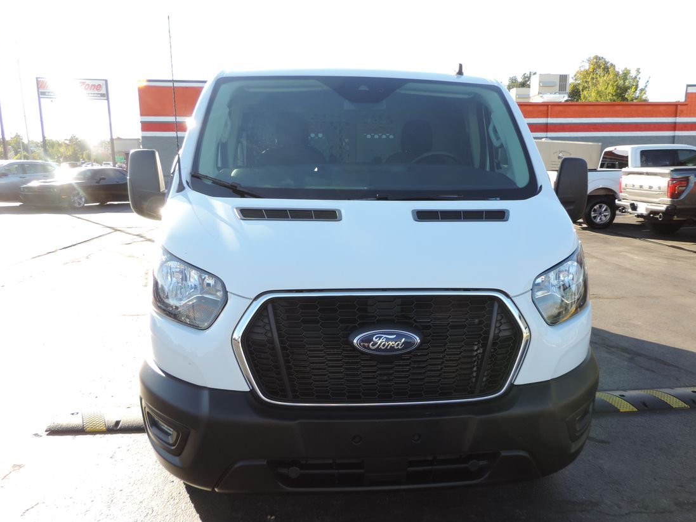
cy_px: 296
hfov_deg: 63.3
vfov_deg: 49.6
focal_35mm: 28
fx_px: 563
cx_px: 386
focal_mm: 4.3
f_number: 3
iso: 80
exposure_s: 1/250
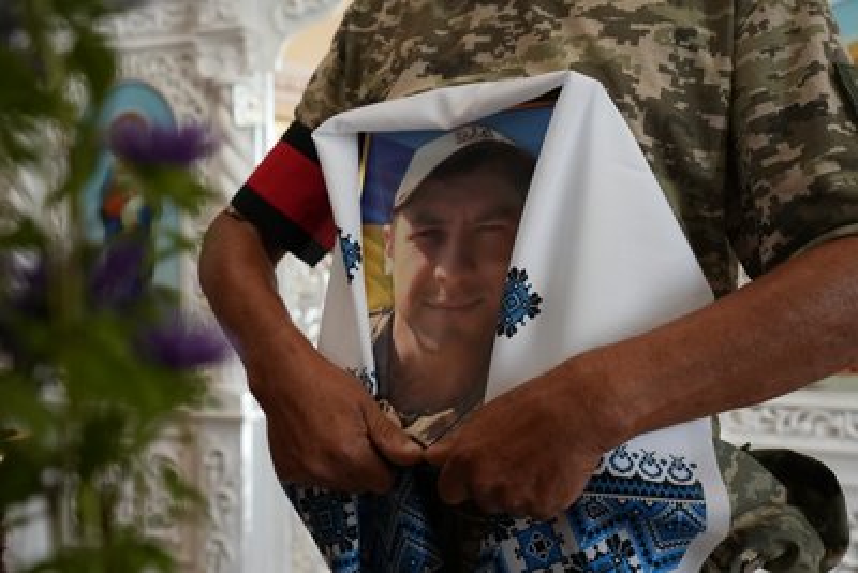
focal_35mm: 36
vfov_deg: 36.9
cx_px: 429
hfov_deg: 53.1
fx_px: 858
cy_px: 286
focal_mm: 36
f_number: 4.5
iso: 5000
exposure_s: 1/500
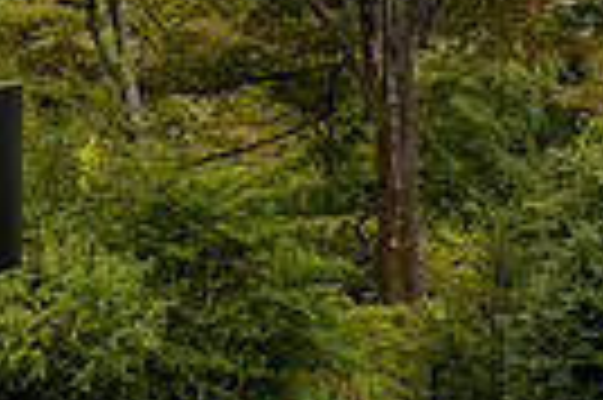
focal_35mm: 217
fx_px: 3630
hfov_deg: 9.5
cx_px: 320
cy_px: -281
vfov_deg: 6.2
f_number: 5
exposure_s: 1/160
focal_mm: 50
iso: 64
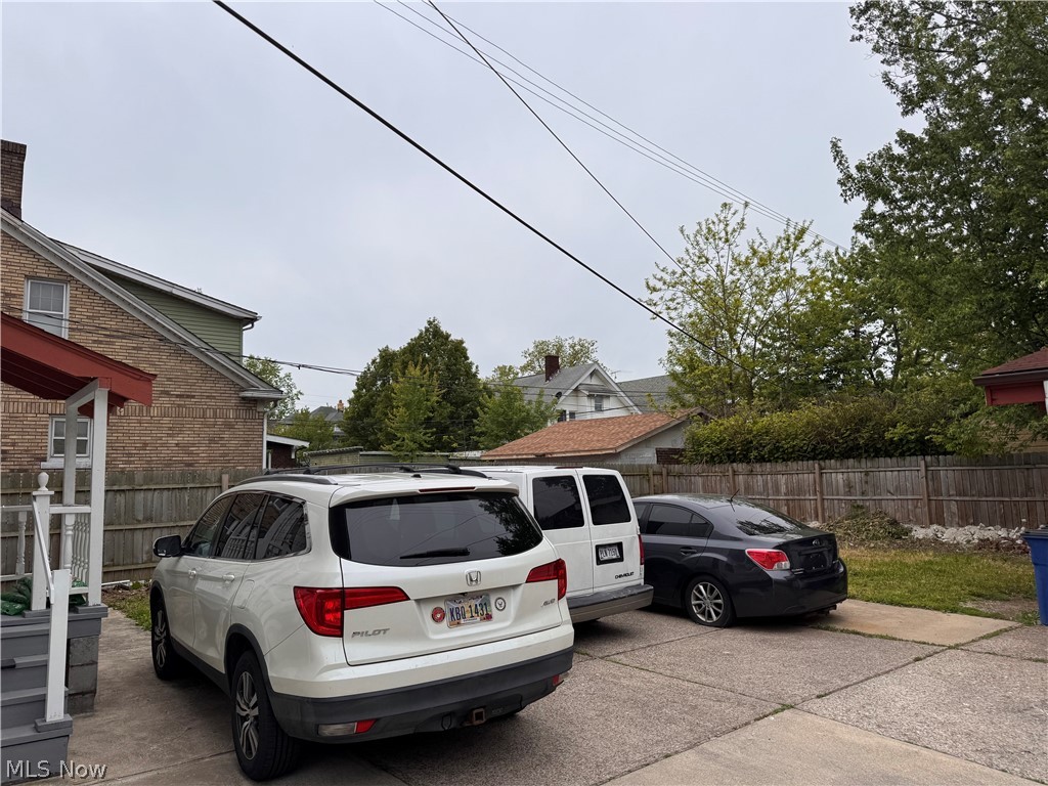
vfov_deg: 56.8
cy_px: 393
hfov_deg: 71.6
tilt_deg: +10.2
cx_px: 524
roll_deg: +1.2
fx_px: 727
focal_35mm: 24
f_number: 1.78
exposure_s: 1/1425
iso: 80
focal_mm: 6.76
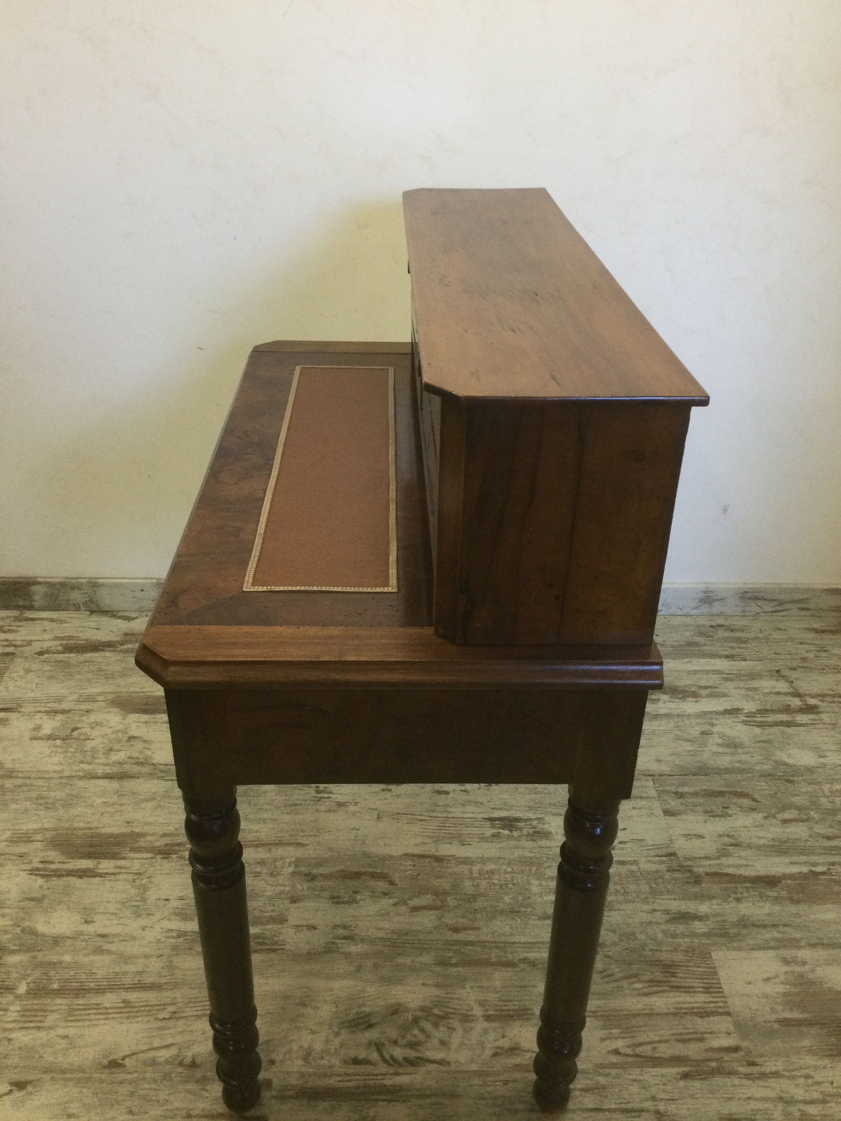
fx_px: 1004
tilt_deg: -30.5
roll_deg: +0.3
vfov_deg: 58.4
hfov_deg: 45.4
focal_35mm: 31
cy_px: 560
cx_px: 420
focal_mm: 3.3
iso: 64
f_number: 2.4
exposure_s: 1/33
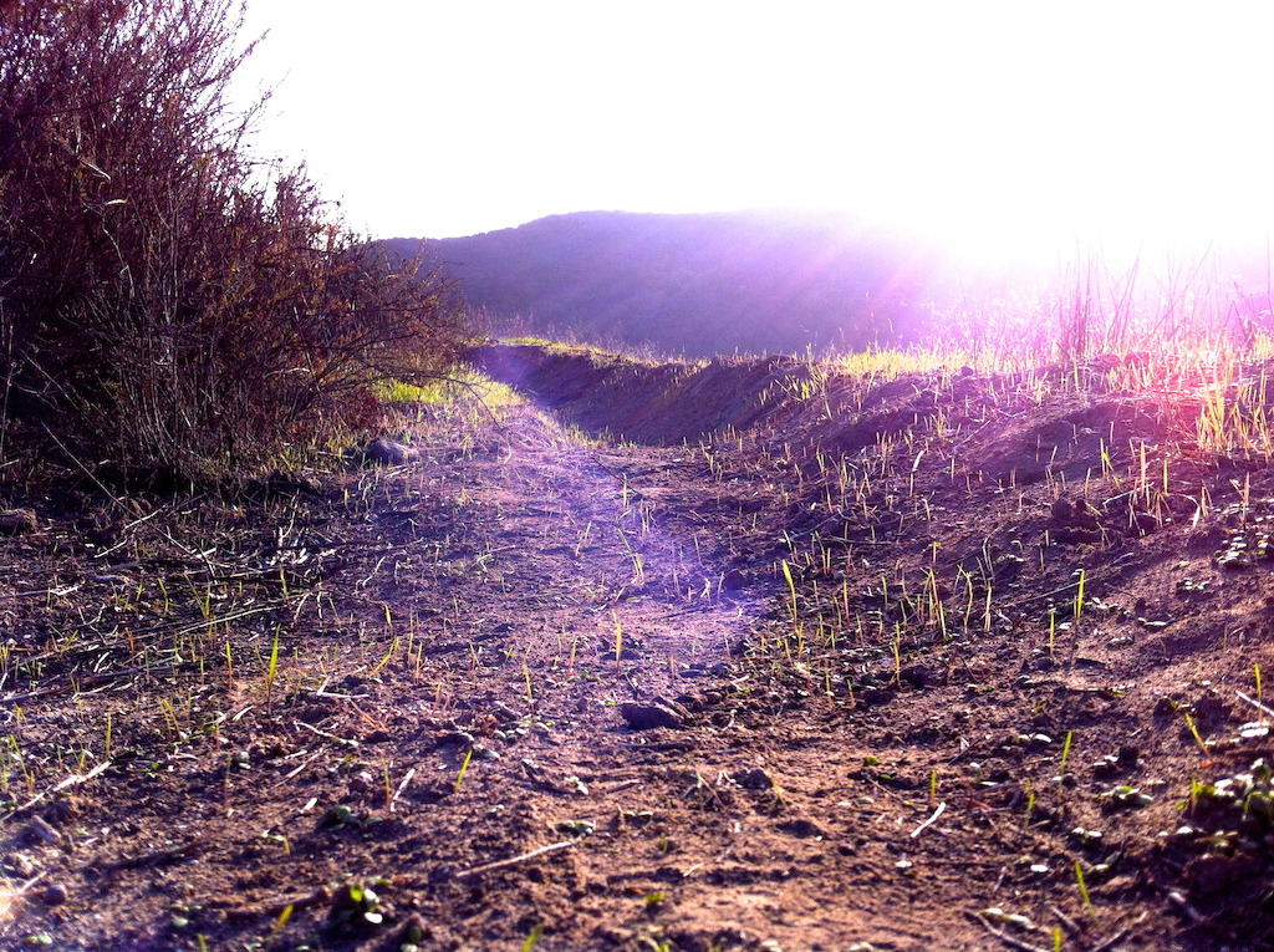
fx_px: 1286
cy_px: 476
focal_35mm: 35
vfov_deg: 40.6
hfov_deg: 52.7
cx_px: 637
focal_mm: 3.85
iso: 80
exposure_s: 1/773
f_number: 2.8
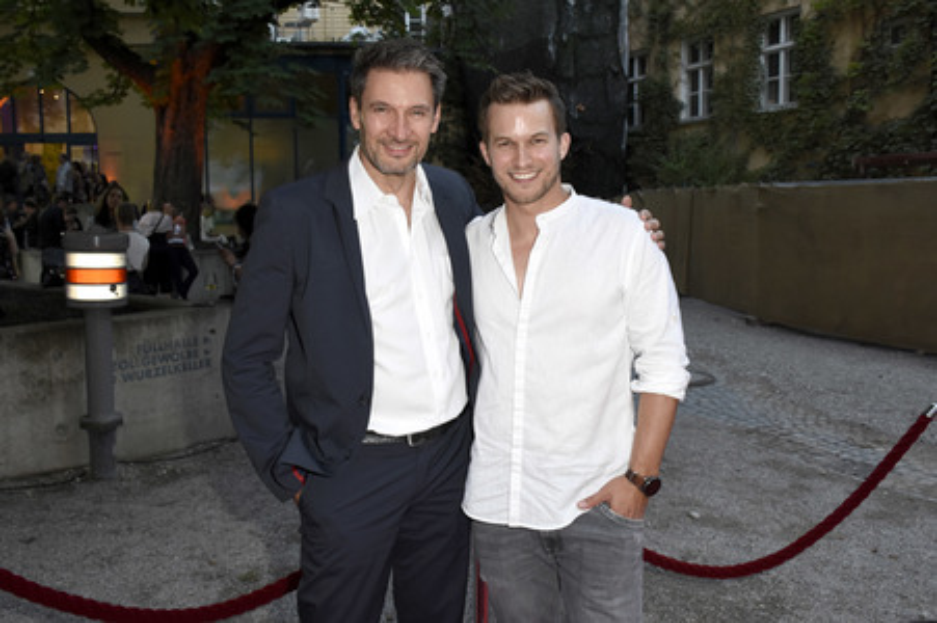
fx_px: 780
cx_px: 468
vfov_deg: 43.5
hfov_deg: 62.0
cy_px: 312
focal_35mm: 30
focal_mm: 20
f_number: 6.3
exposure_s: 1/60
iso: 800
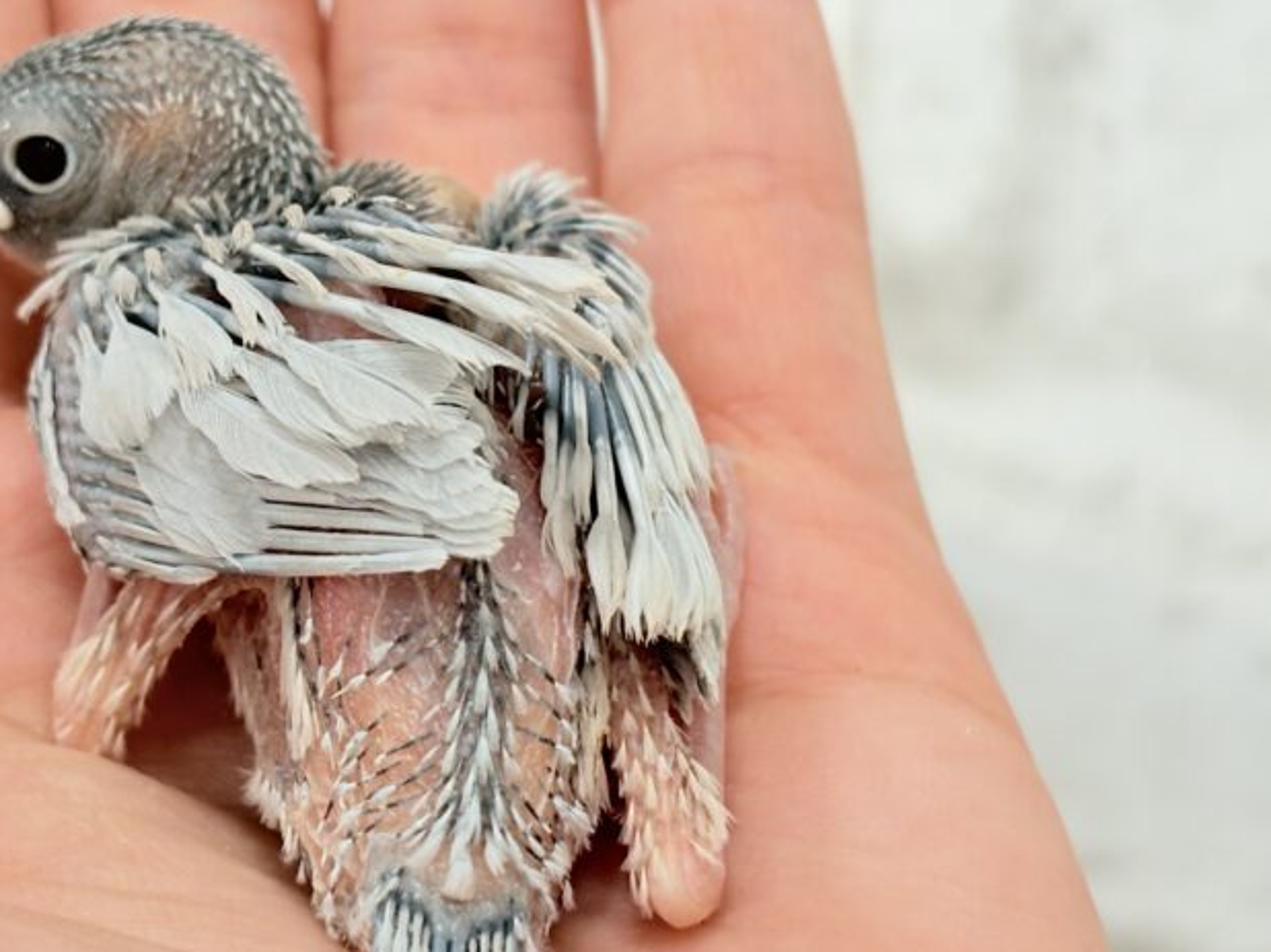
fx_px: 3707
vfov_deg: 14.6
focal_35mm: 101
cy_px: 459
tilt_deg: -13.7
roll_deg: +2.8
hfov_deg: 19.4
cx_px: 391
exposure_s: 1/50
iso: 40
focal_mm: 5.96
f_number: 1.6
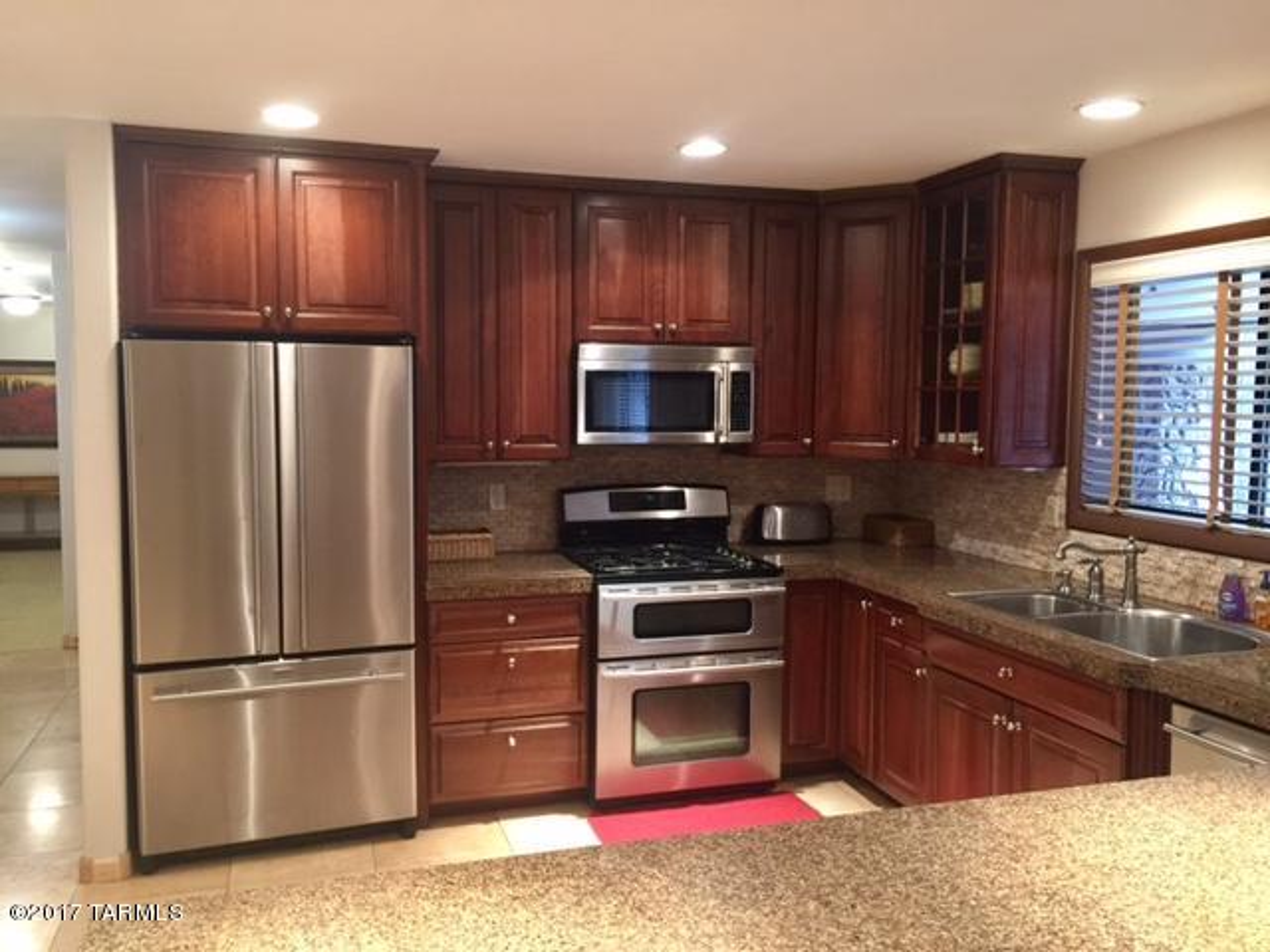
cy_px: 476
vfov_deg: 48.2
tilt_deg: -4.0
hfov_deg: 61.7
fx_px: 1064
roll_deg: +0.8
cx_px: 635
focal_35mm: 29
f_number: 2.2
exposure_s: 1/15
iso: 100
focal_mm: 4.15
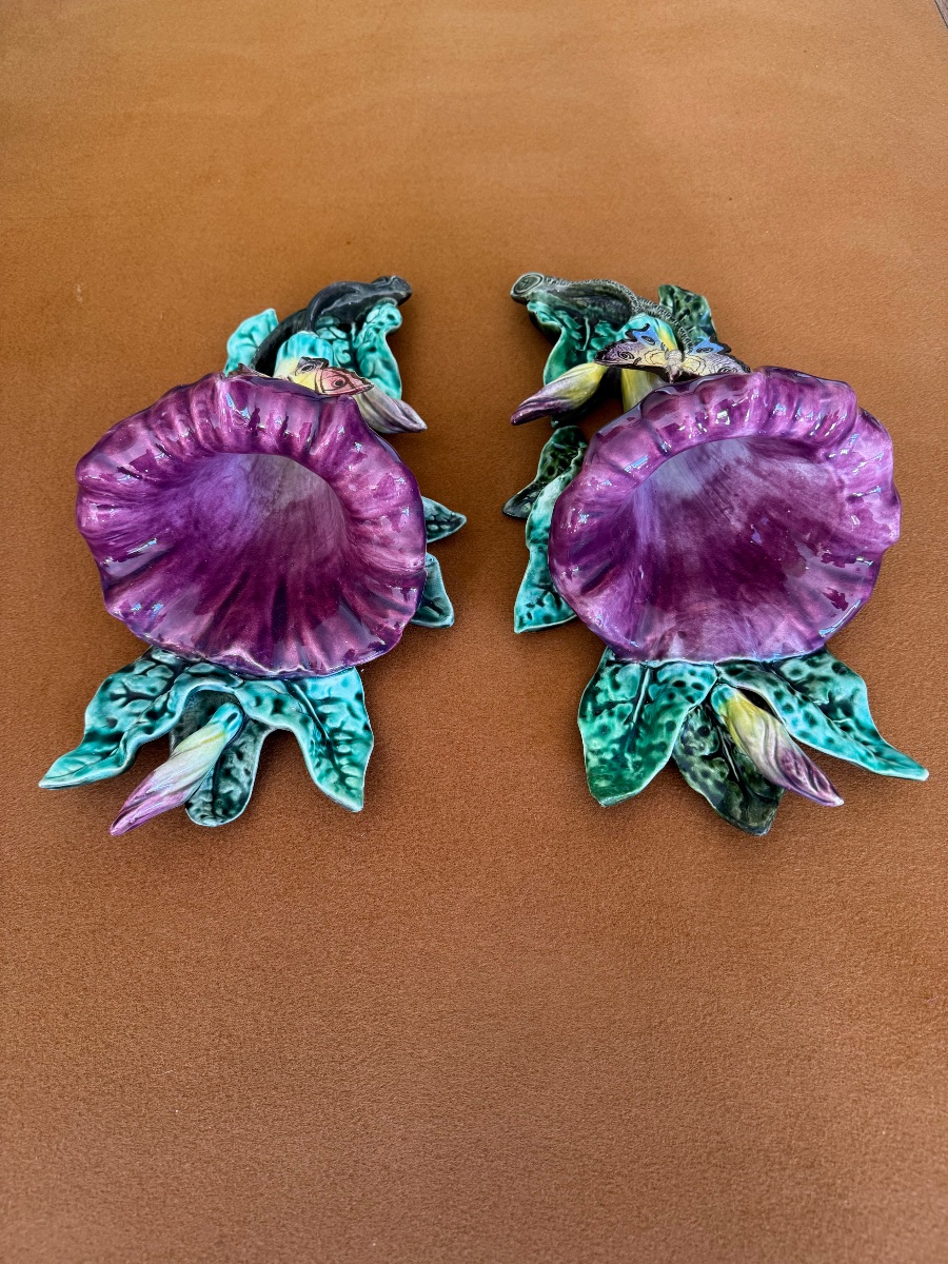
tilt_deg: -60.0
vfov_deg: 71.6
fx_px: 876
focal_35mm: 24
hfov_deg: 56.8
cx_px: 474
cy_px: 632
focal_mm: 6.76
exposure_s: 1/121
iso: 125
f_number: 1.78
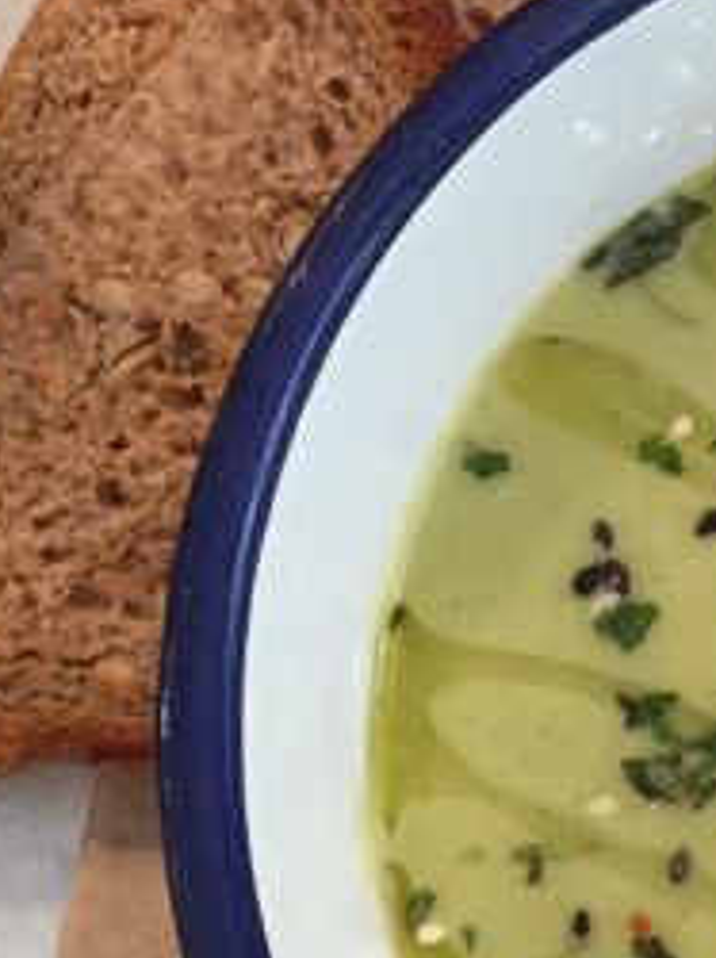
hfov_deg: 12.3
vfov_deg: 16.4
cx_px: 651
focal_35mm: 119
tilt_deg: -75.2
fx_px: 3287
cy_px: 195
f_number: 2.2
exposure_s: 1/33
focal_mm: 4.15
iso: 160
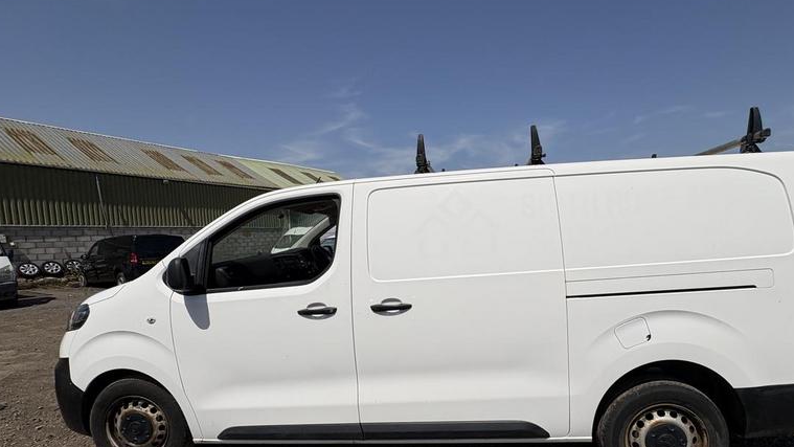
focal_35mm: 18
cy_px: 269
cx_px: 440
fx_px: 379
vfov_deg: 60.5
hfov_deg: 92.3
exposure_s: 1/6135
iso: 32
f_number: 2.2
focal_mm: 2.22
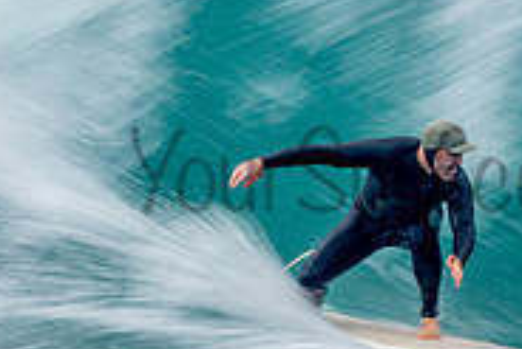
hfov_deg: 0.9
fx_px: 32896
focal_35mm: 2267
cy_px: 146
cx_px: 423
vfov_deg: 0.6
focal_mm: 480
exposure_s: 1/25
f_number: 20
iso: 100
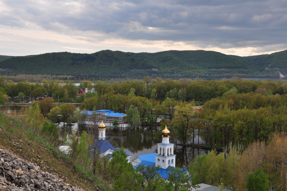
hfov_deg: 41.2
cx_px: 144
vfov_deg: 28.0
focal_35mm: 48
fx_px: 382
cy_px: 96
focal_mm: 32
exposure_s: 1/200
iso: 250
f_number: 13
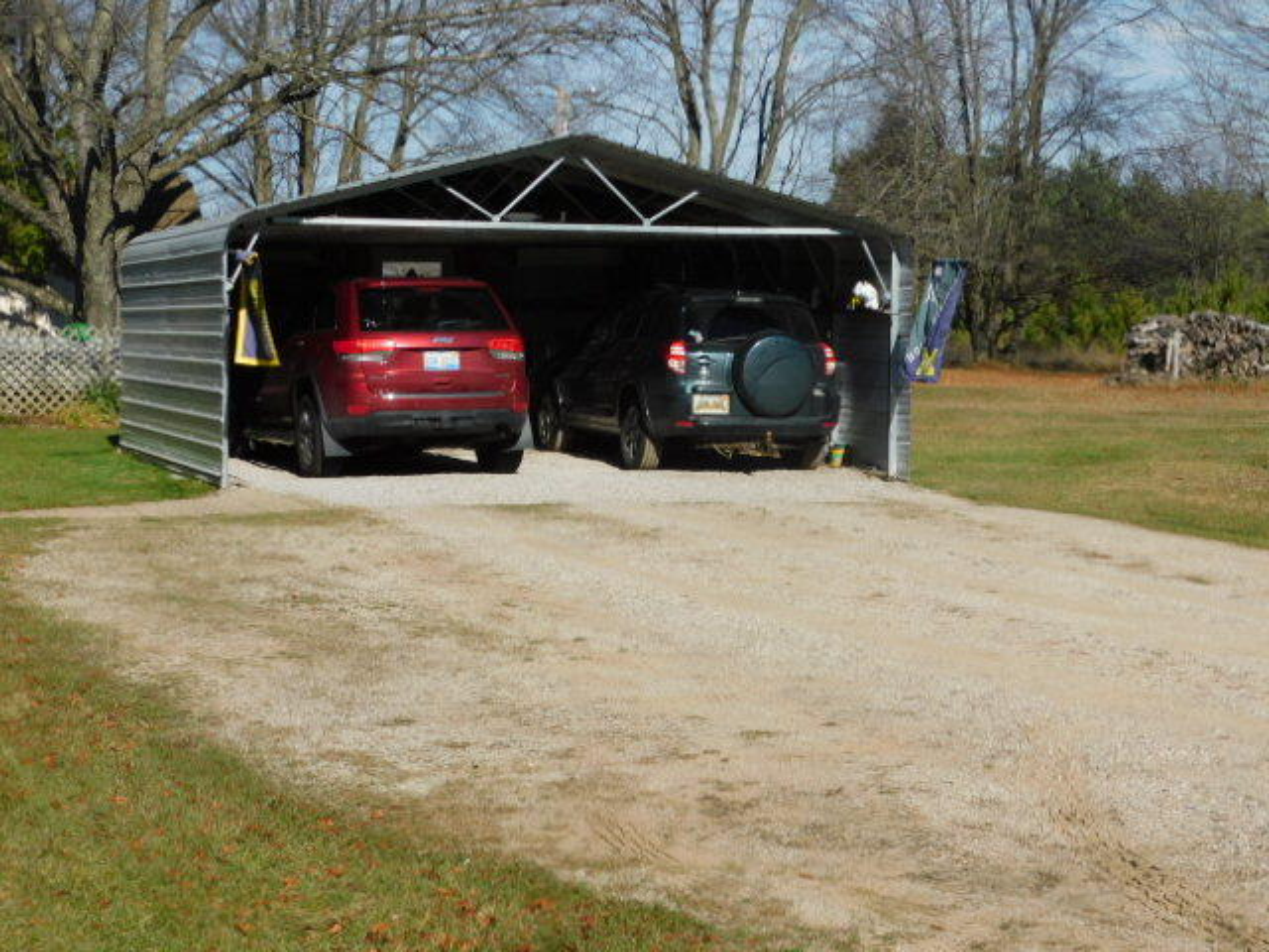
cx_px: 634
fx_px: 2603
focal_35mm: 71
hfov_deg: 27.4
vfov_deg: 20.7
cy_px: 476
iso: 125
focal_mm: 12.6
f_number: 4.3
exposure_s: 1/1000
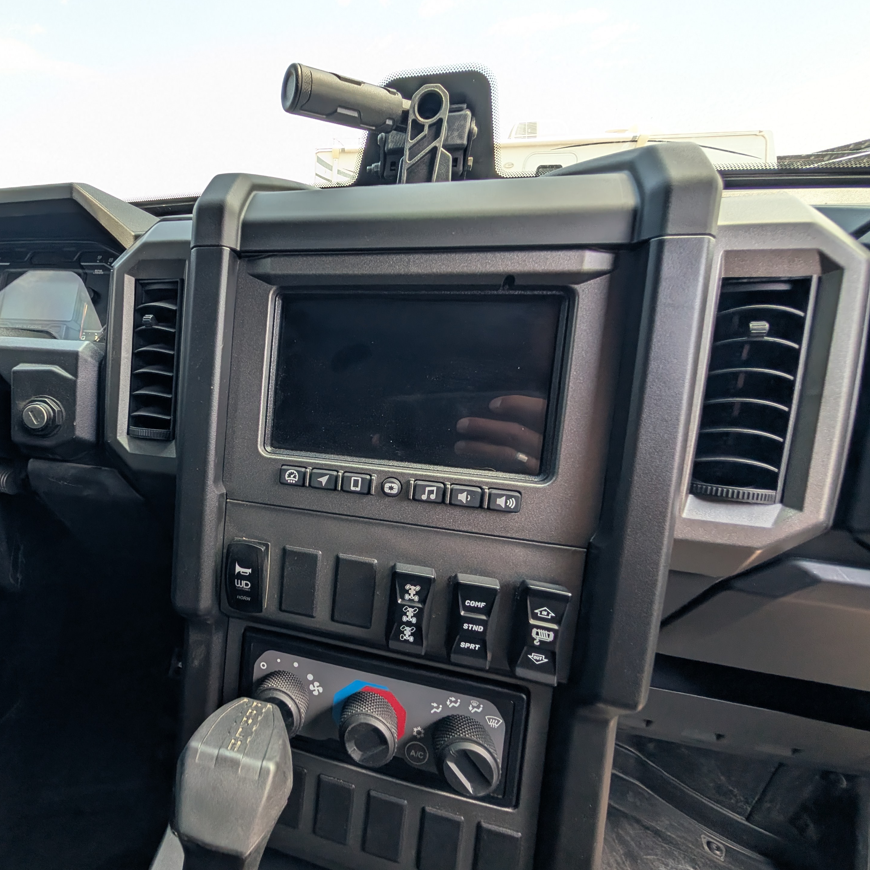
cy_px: 439
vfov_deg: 91.1
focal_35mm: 15
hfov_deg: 87.4
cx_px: 279
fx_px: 427
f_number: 1.7
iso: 38
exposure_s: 1/382
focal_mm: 2.02
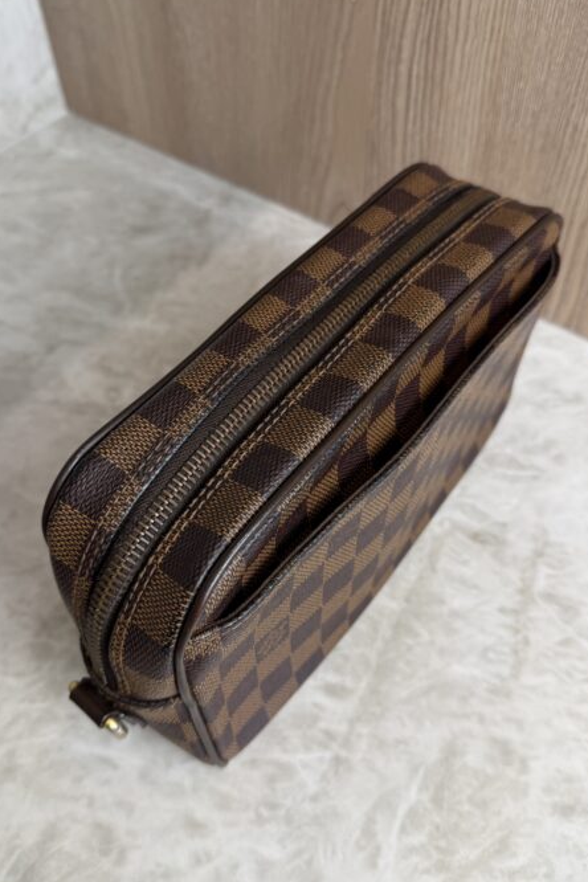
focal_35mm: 30
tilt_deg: -52.0
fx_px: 735
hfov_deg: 43.6
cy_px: 449
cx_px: 285
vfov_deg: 61.9
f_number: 1.78
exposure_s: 1/120
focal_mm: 6.76
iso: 100
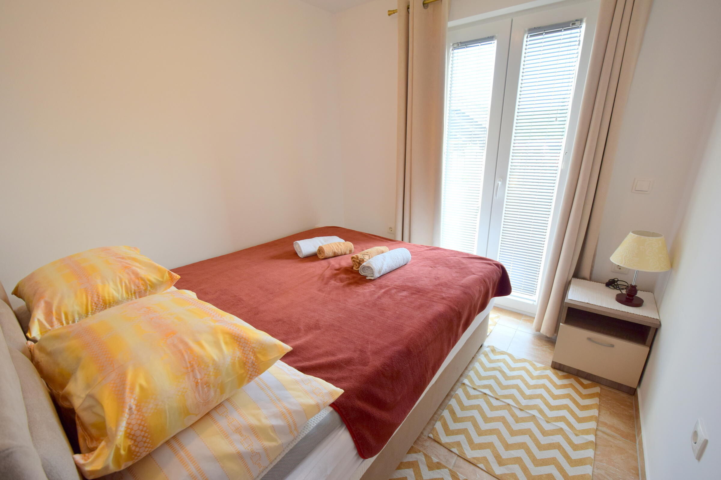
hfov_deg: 100.4
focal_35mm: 15
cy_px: 240
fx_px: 300
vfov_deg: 77.3
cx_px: 360
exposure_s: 1/80
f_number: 4.5
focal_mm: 10
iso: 400
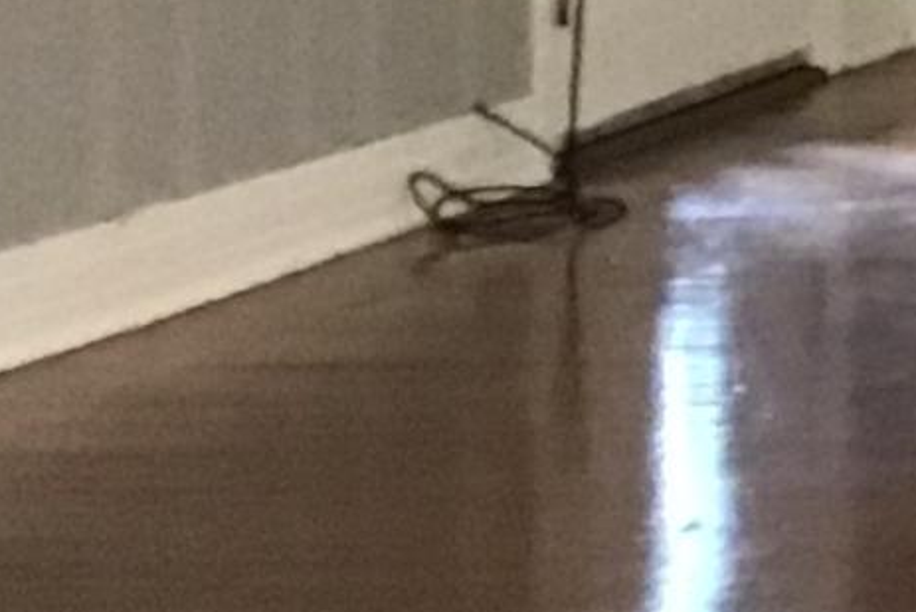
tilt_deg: +1.9
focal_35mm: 209
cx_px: 2061
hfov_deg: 9.0
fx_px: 5319
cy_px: -648
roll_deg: +2.7
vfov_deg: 6.4
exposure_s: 1/17
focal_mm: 3.3
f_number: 2.4
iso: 200
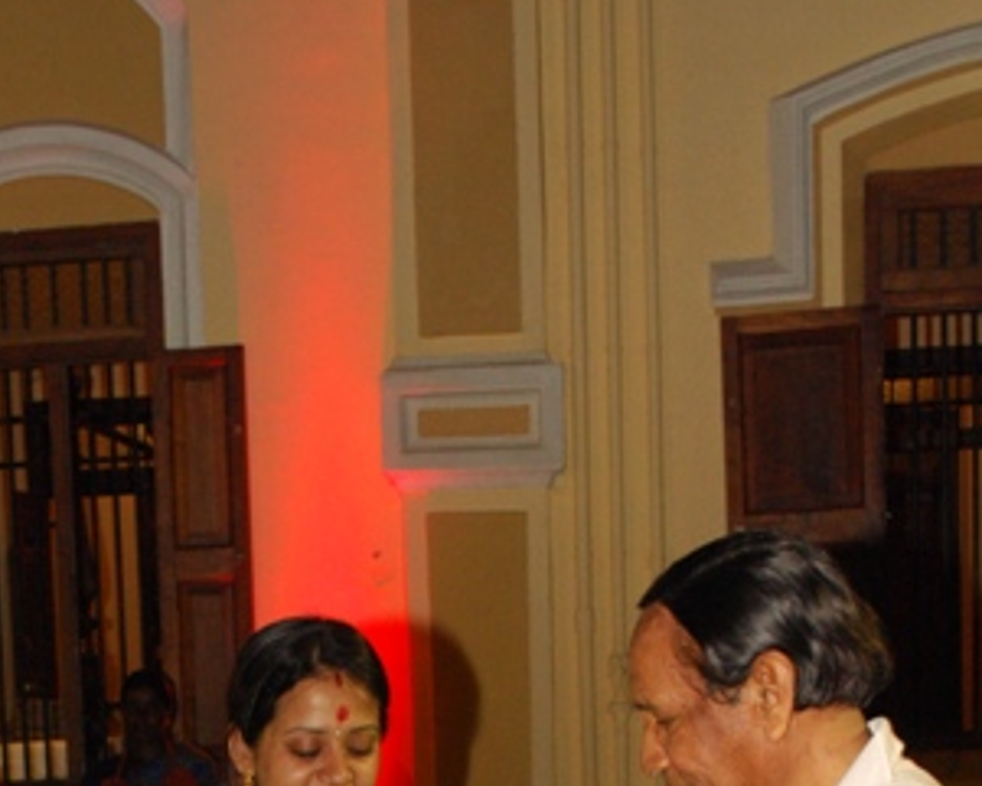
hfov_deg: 20.8
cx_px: 212
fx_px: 2646
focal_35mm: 91
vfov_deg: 15.6
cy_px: 1172
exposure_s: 1/60
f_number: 7.1
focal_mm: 26
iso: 800
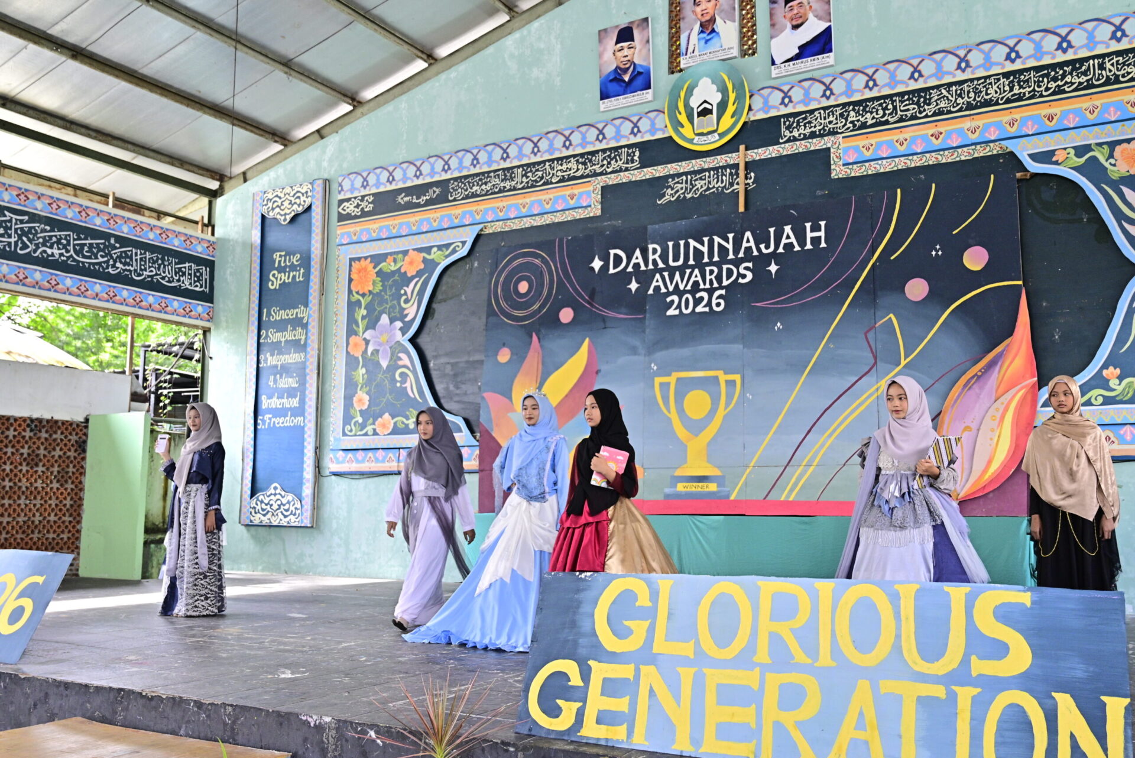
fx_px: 1025
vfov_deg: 40.6
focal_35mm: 32
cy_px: 379
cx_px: 568
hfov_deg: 57.9
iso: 800
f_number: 4.5
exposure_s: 1/320
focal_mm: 32.5
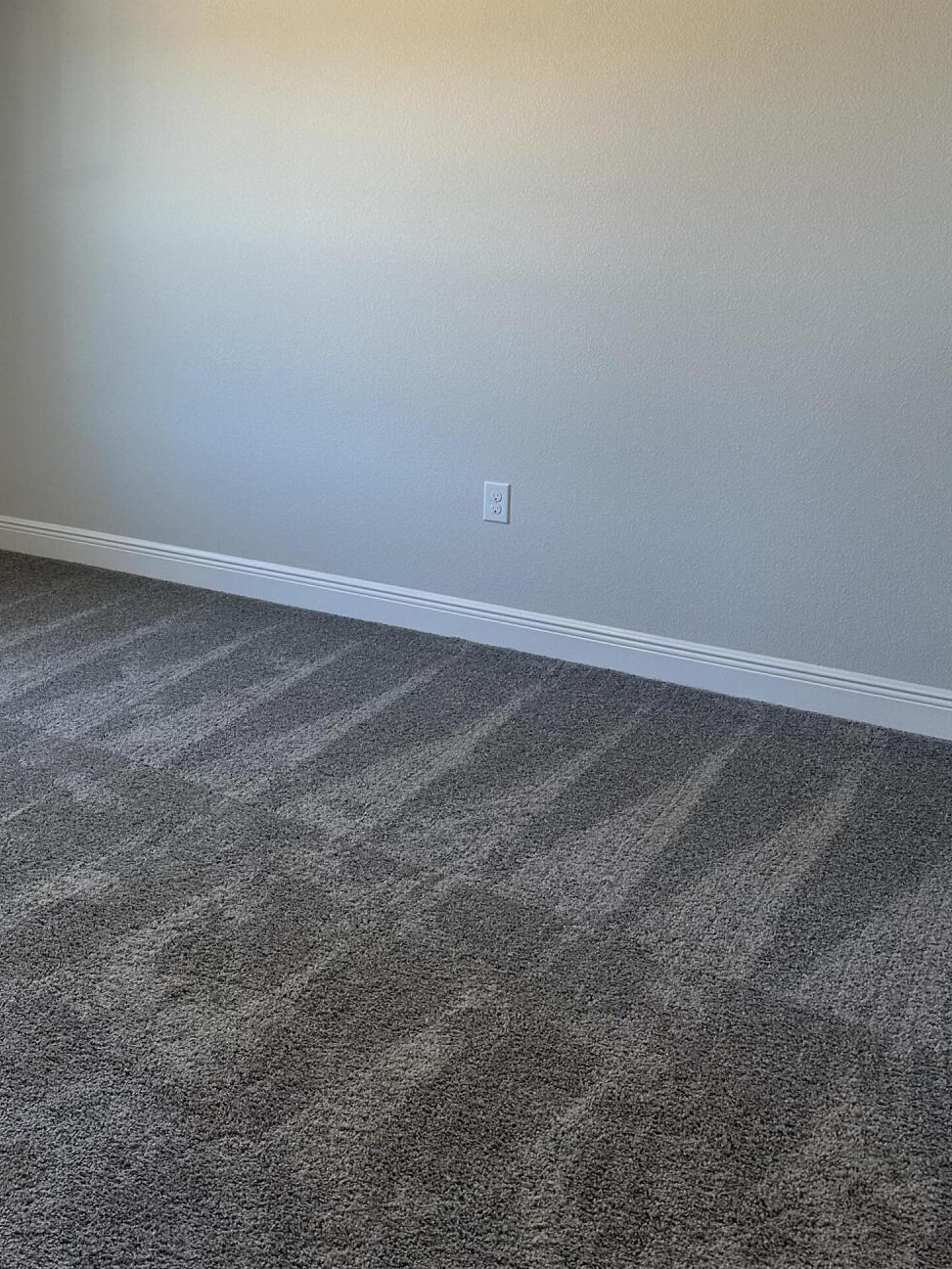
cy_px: 376
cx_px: 230
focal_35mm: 37
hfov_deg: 37.6
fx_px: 1357
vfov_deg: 48.8
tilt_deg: -6.2
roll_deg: -1.3
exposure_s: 1/120
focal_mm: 6.86
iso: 160
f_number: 1.78
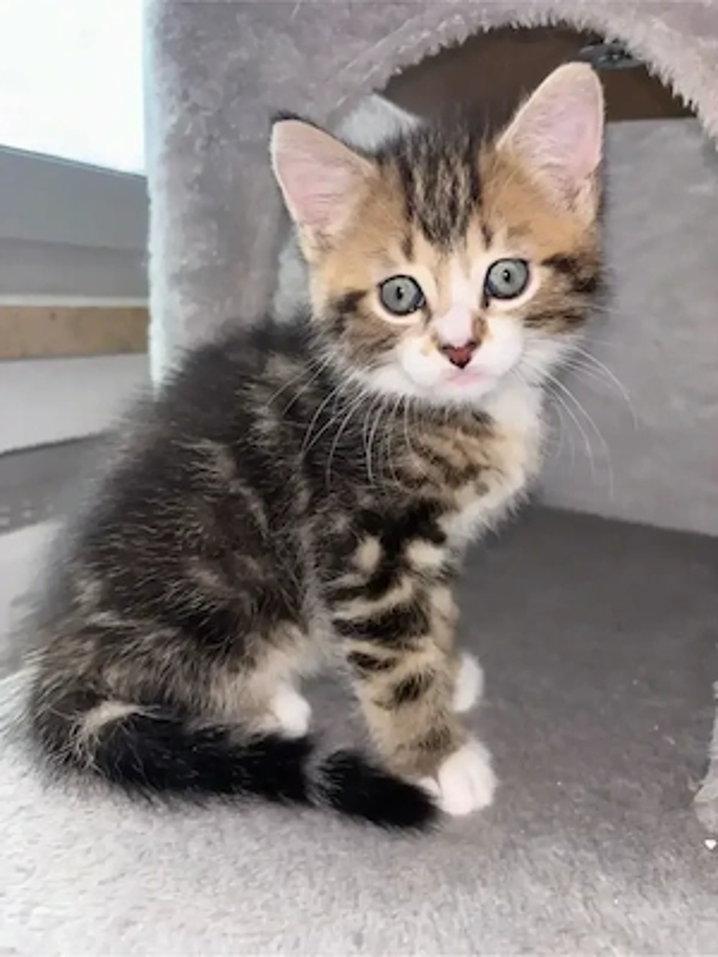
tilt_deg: -12.7
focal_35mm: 26
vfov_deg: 67.3
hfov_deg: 53.1
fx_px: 719
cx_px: 359
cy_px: 478
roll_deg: -3.4
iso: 32
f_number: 1.6
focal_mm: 5.96
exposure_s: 1/236
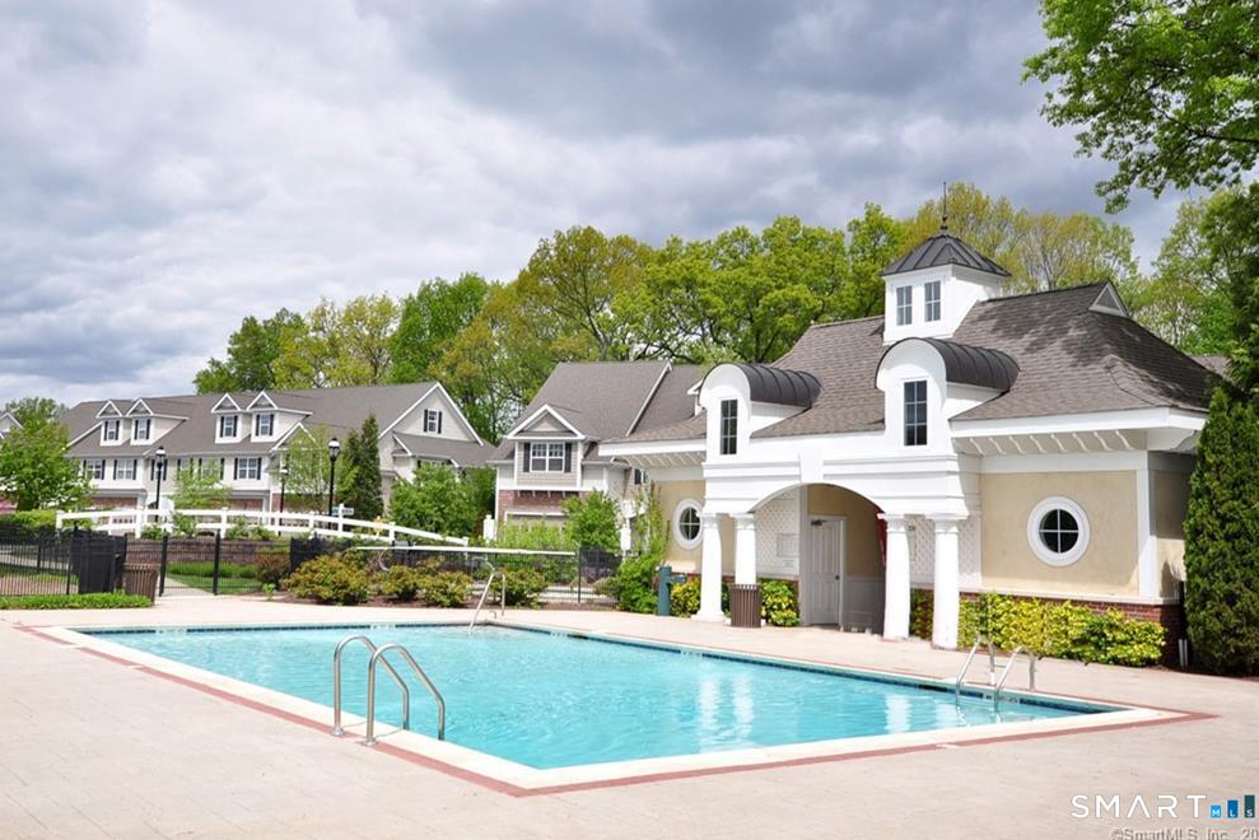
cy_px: 413
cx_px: 630
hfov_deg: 60.3
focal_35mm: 31
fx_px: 1084
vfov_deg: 42.4
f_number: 9
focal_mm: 20
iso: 200
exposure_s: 1/400
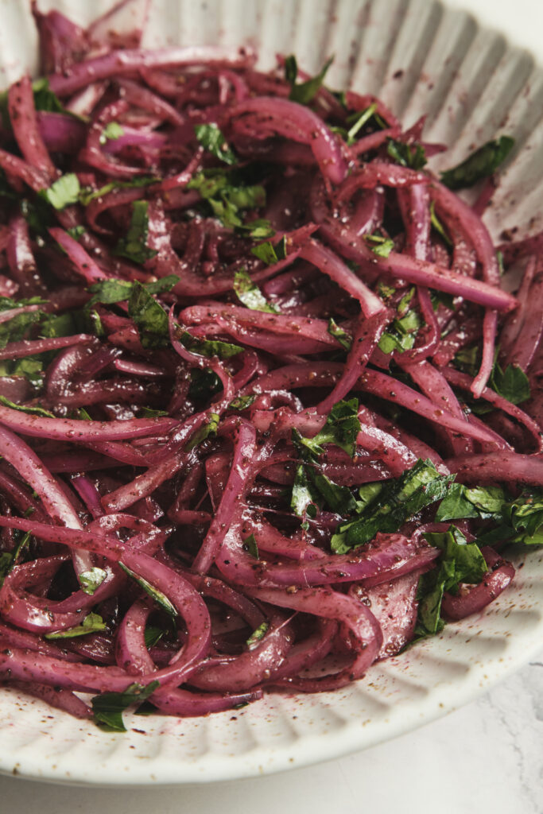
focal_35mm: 105
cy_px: 407
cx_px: 272
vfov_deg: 19.5
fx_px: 2375
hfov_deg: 13.0
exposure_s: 1/250
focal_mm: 70
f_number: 8
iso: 200
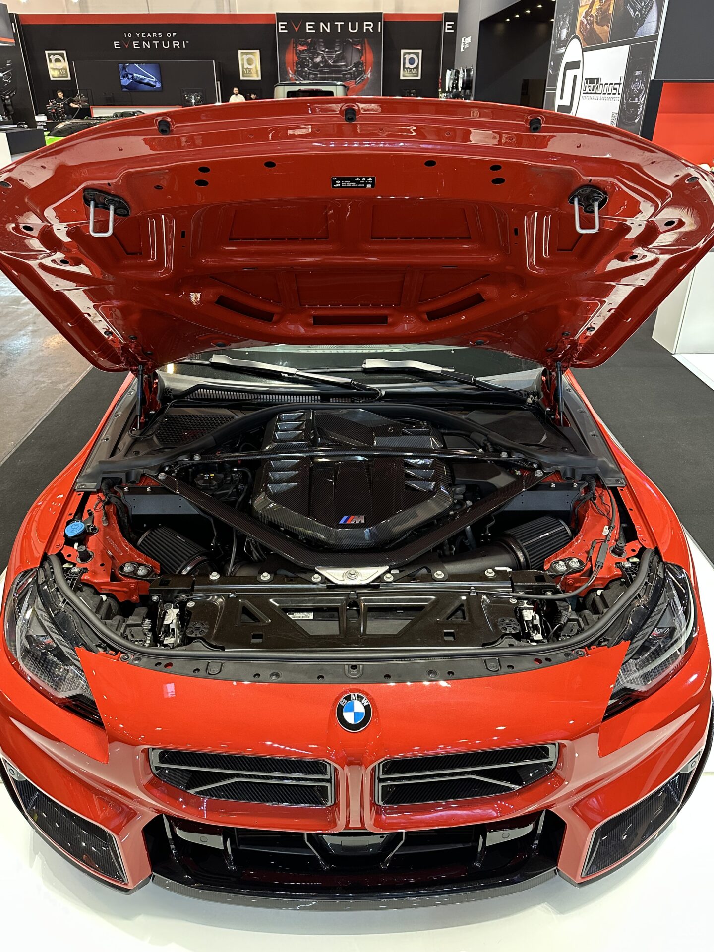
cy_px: 476
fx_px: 660
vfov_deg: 71.6
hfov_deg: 56.8
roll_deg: +0.0
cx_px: 357
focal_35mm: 24
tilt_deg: -30.8
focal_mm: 6.86
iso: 250
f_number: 1.78
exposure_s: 1/50
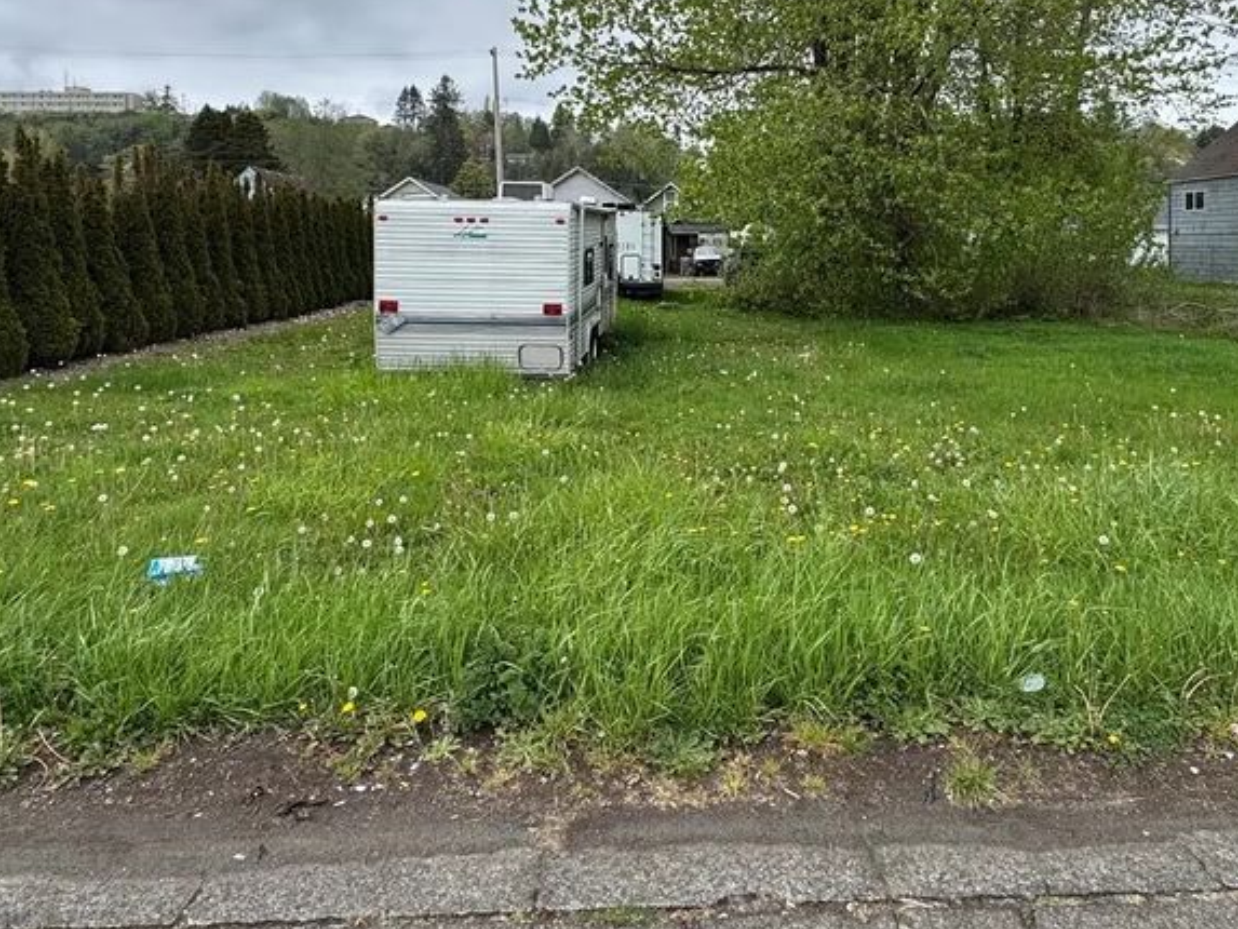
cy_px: 248
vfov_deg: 52.8
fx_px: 894
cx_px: 678
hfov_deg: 69.2
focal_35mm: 25
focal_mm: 2.22
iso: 40
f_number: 2.2
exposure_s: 1/473
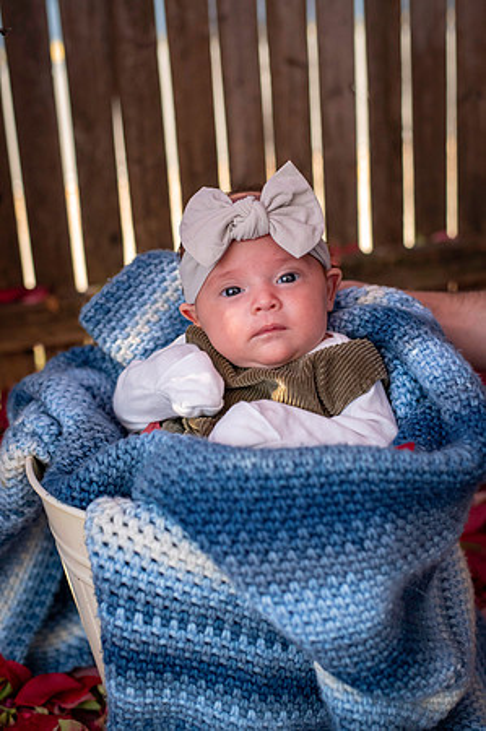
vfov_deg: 39.6
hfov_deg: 26.9
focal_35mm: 50
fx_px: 1015
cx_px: 243
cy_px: 366
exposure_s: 1/2500
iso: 3200
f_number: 3.2
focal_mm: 50
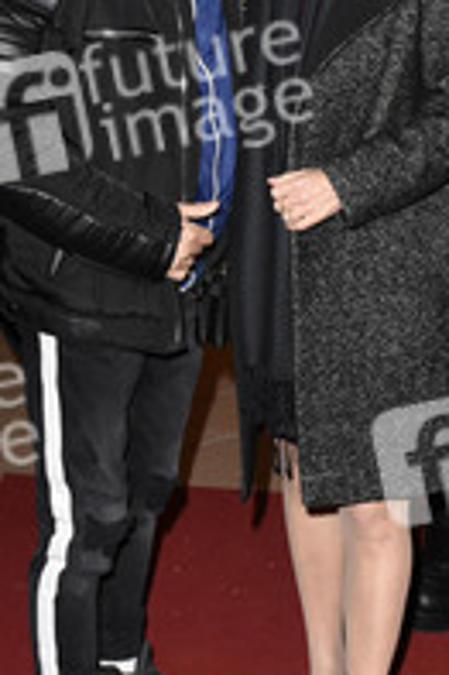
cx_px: 236
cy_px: 274
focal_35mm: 79
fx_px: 1480
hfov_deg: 17.2
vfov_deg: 25.6
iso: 2500
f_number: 6.3
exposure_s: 1/125
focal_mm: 26
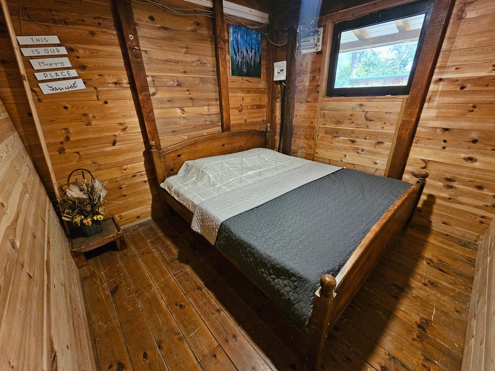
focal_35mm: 13
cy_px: 186
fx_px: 186
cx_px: 248
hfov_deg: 106.2
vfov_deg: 89.9
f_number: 2.2
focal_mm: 2.2
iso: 640
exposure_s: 1/30
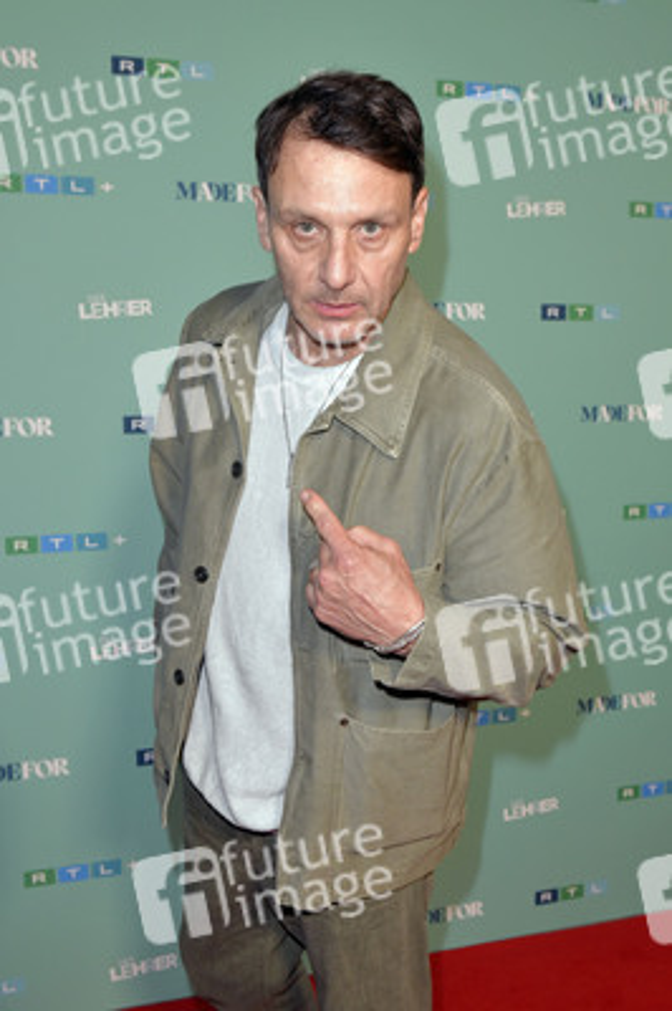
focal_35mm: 32
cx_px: 336
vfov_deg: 58.8
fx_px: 897
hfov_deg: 41.0
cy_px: 506
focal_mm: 32
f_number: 6.3
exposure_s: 1/250
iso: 1600
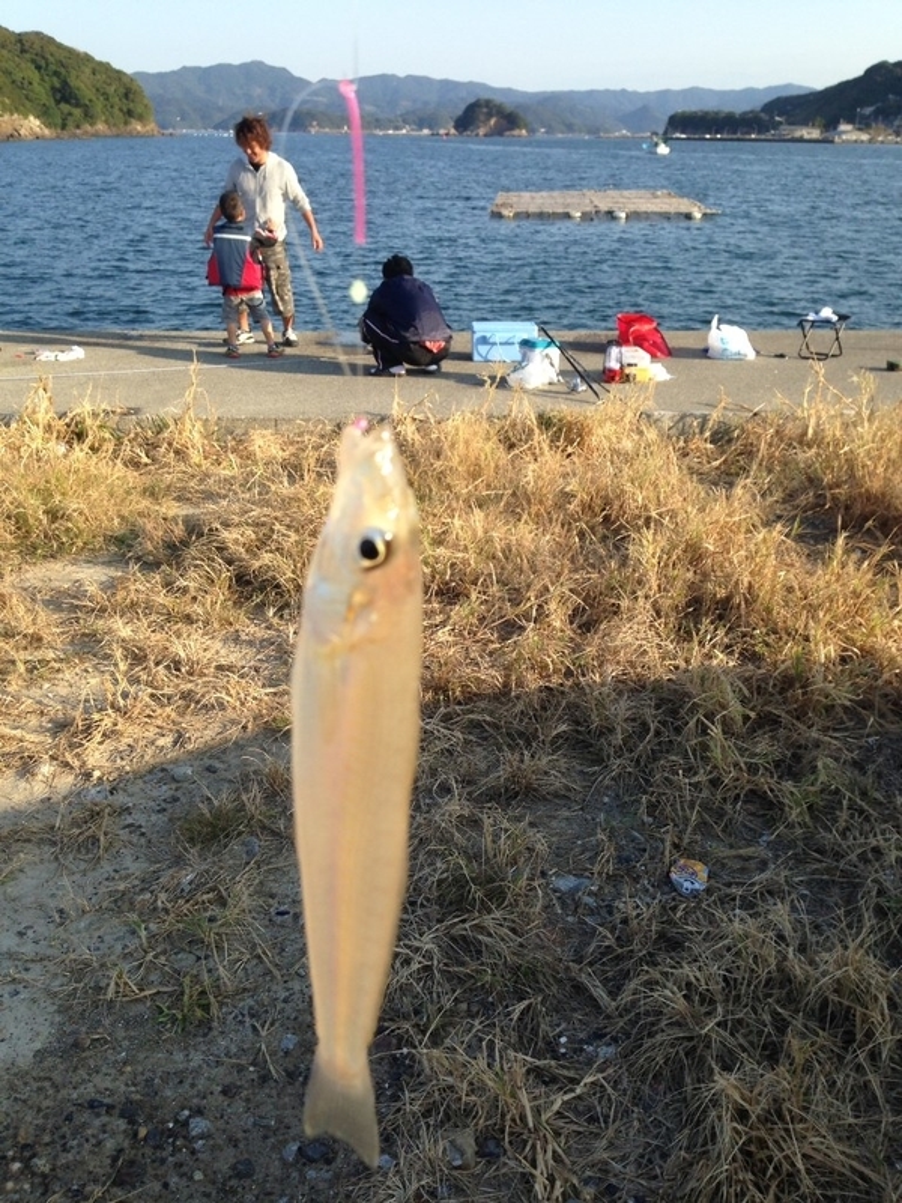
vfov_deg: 55.4
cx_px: 451
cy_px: 602
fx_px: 1147
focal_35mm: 33
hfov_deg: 42.9
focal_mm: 4.12
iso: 50
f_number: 2.4
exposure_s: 1/695
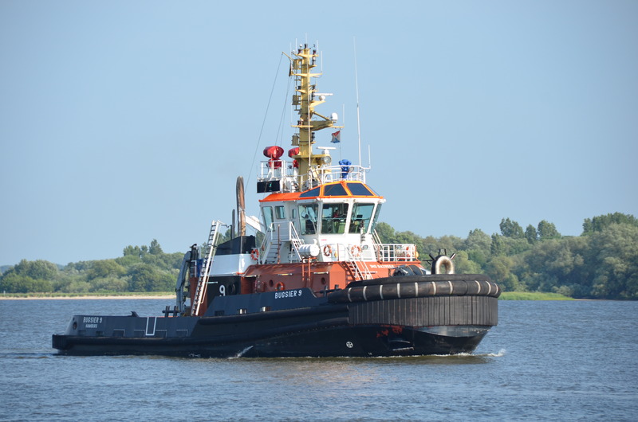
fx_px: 3980
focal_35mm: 225
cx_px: 319
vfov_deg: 6.1
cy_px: 211
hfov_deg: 9.2
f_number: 6.3
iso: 200
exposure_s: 1/640
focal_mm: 150
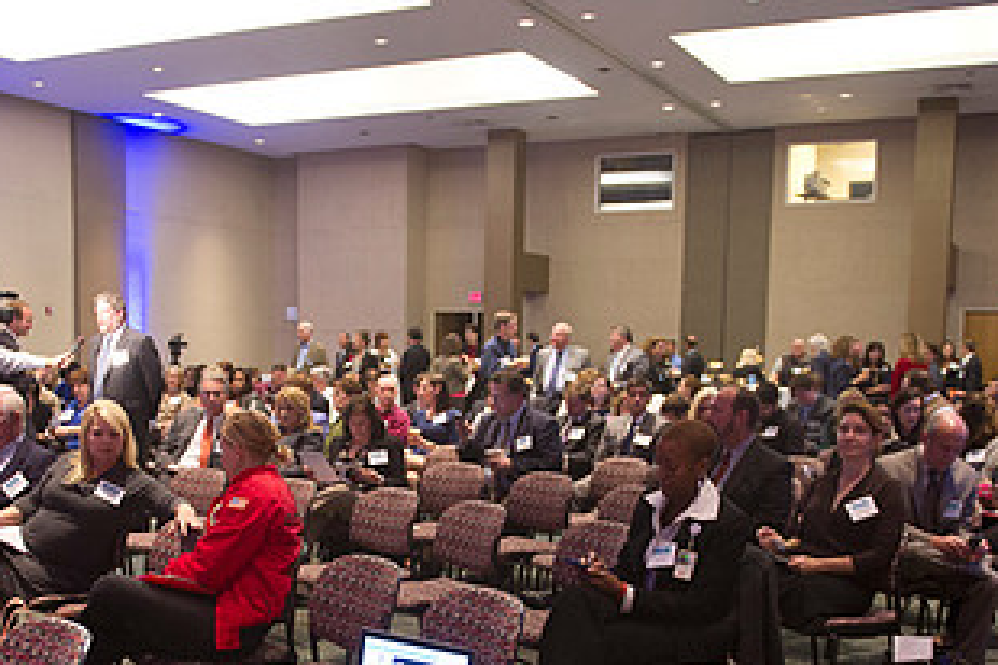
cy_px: 517
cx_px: 404
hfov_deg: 43.4
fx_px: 1247
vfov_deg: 29.3
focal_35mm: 45
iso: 2500
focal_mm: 24
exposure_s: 1/80
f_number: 2.8
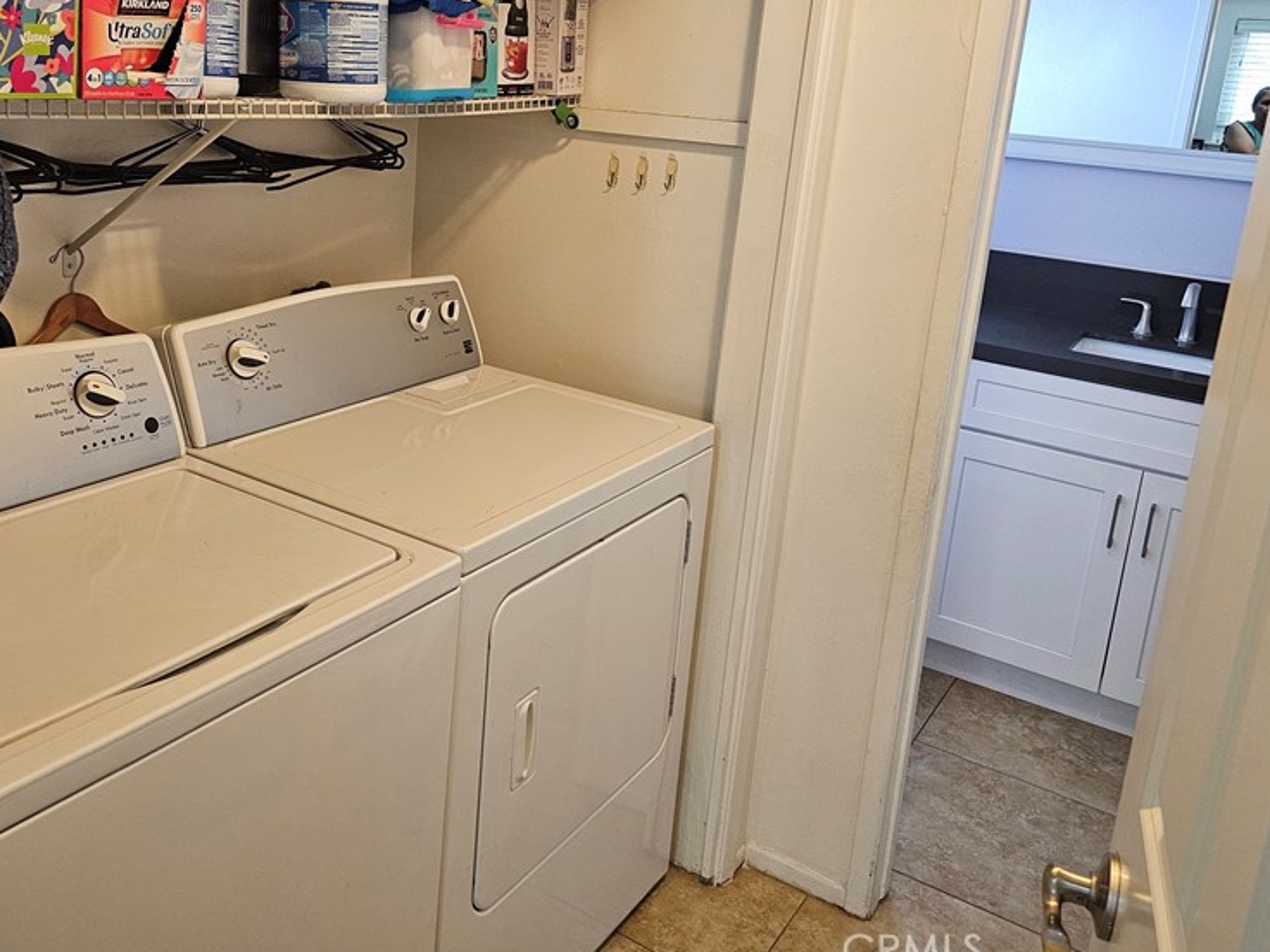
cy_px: 312
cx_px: 540
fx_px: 1174
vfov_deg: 43.5
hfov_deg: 56.6
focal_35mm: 32
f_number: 1.7
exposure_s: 1/120
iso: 500
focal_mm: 6.3
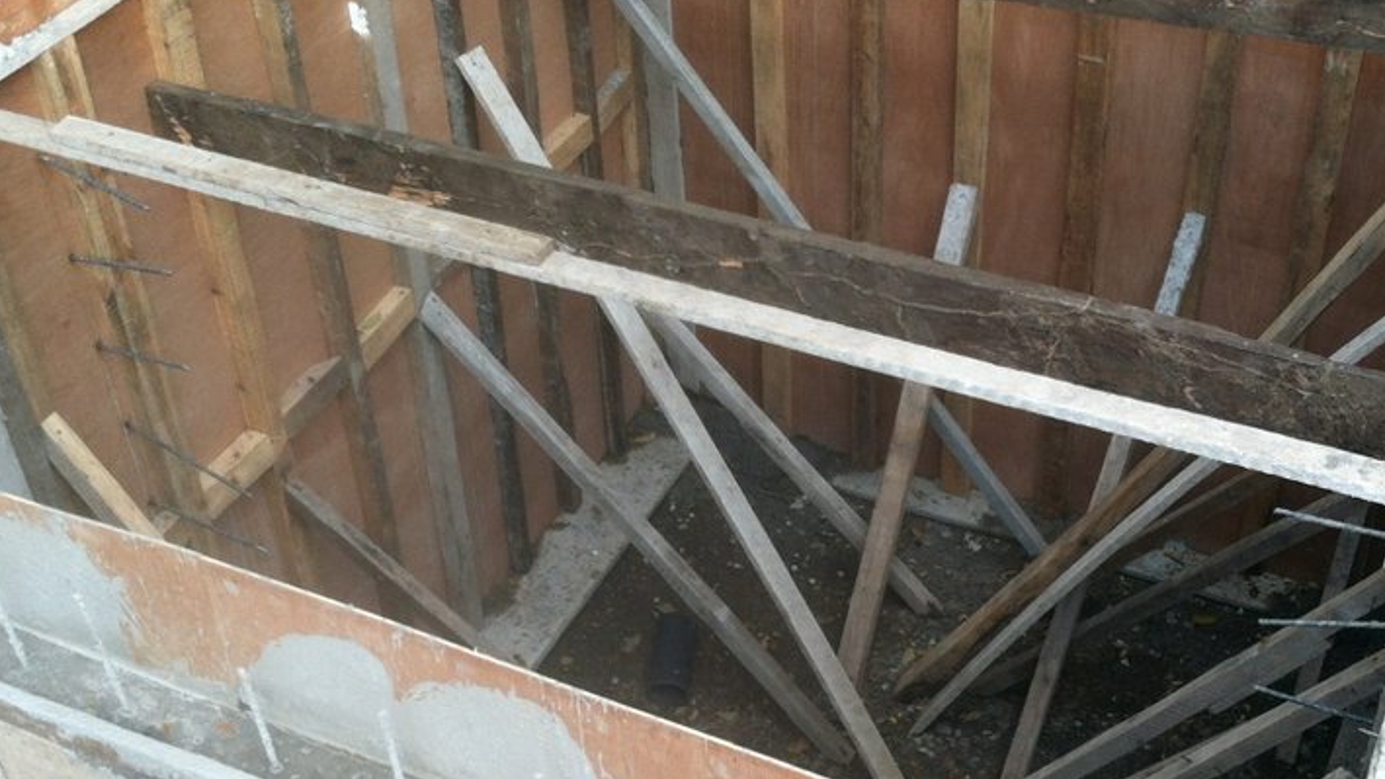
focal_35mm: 55
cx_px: 727
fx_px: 2020
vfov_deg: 21.6
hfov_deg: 37.8
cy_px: 594
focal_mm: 3.85
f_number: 2.8
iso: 80
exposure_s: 1/60
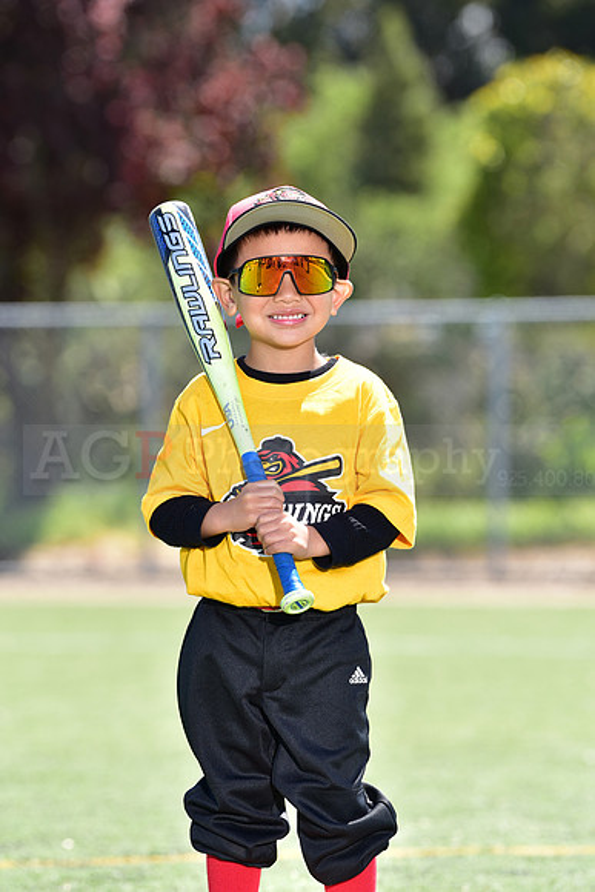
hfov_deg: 6.9
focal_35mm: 200
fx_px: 4955
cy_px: 446
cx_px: 298
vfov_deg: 10.3
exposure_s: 1/200
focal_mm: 200
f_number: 5
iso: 80
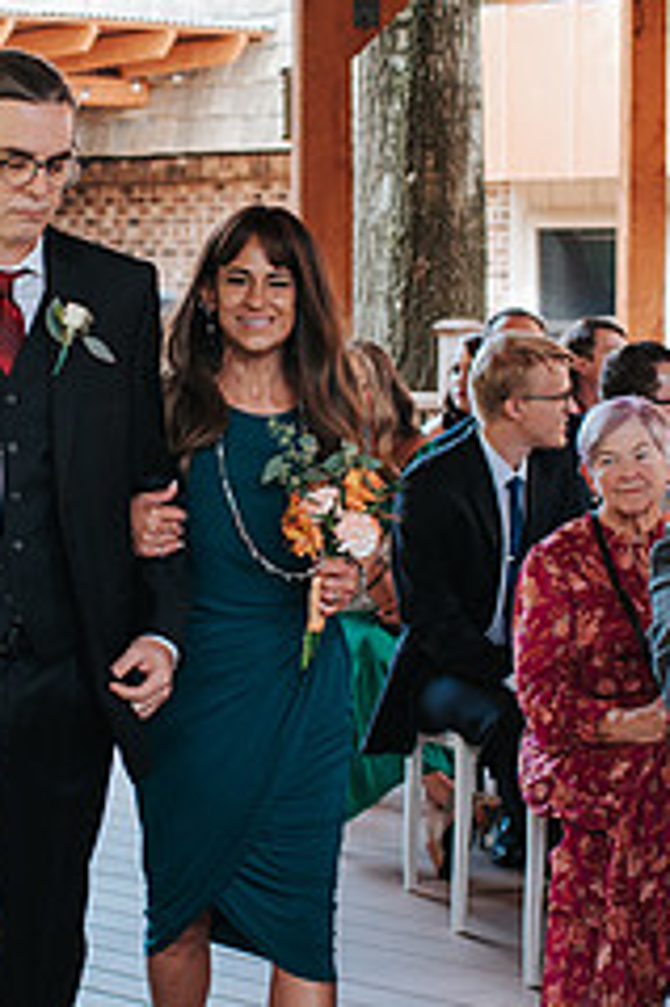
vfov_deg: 18.9
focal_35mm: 108
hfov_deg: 12.6
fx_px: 3019
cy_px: 495
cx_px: 103
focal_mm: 35
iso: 280
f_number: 3.2
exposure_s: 1/125
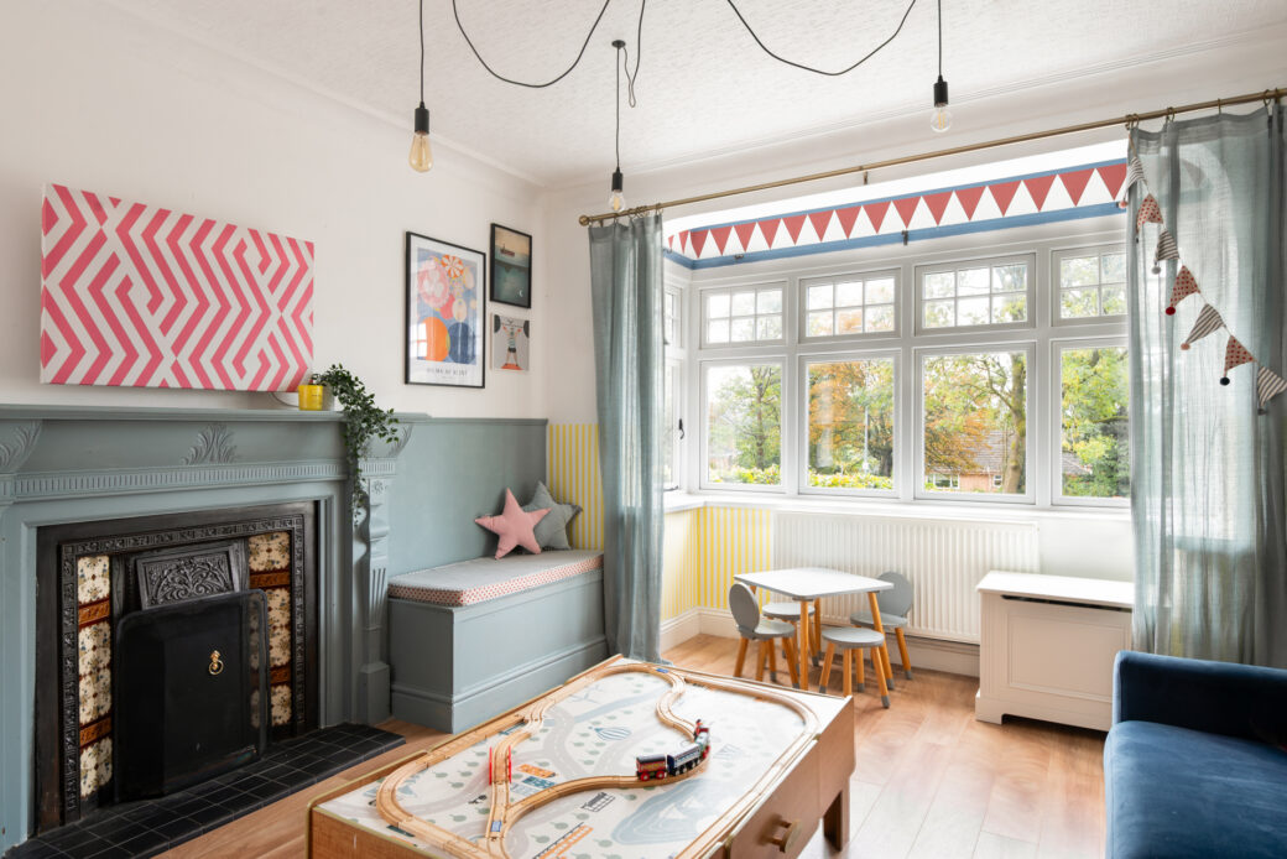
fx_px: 751
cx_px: 644
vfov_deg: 59.5
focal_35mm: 21
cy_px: 430
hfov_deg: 81.2
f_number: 8
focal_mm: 21
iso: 100
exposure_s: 1/3
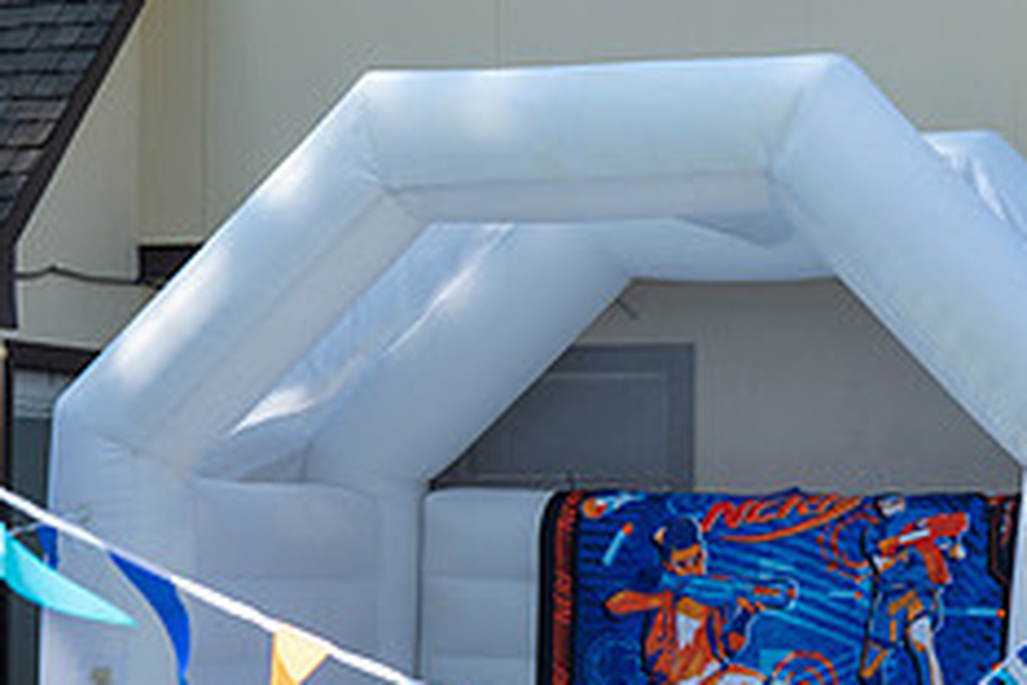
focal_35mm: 124
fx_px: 3537
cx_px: 667
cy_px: 367
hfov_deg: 16.5
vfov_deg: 11.1
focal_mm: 50
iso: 160
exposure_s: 1/400
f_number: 4
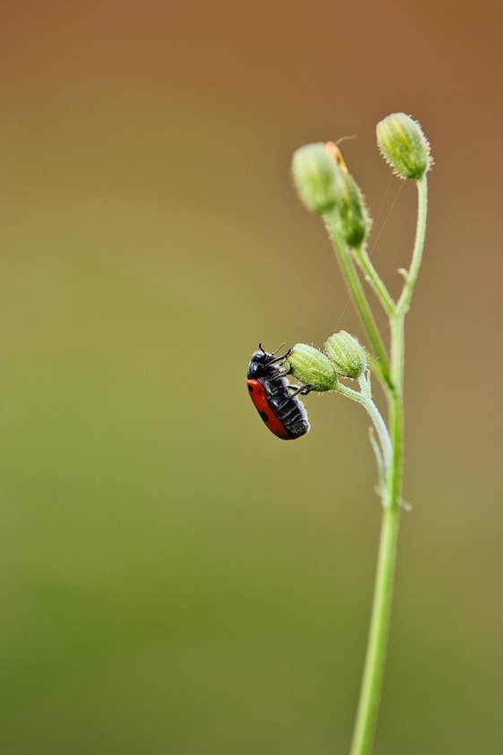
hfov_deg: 4.2
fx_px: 6889
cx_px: 220
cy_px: 315
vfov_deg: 6.3
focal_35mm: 329
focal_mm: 185
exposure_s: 1/250
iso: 320
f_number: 5.6
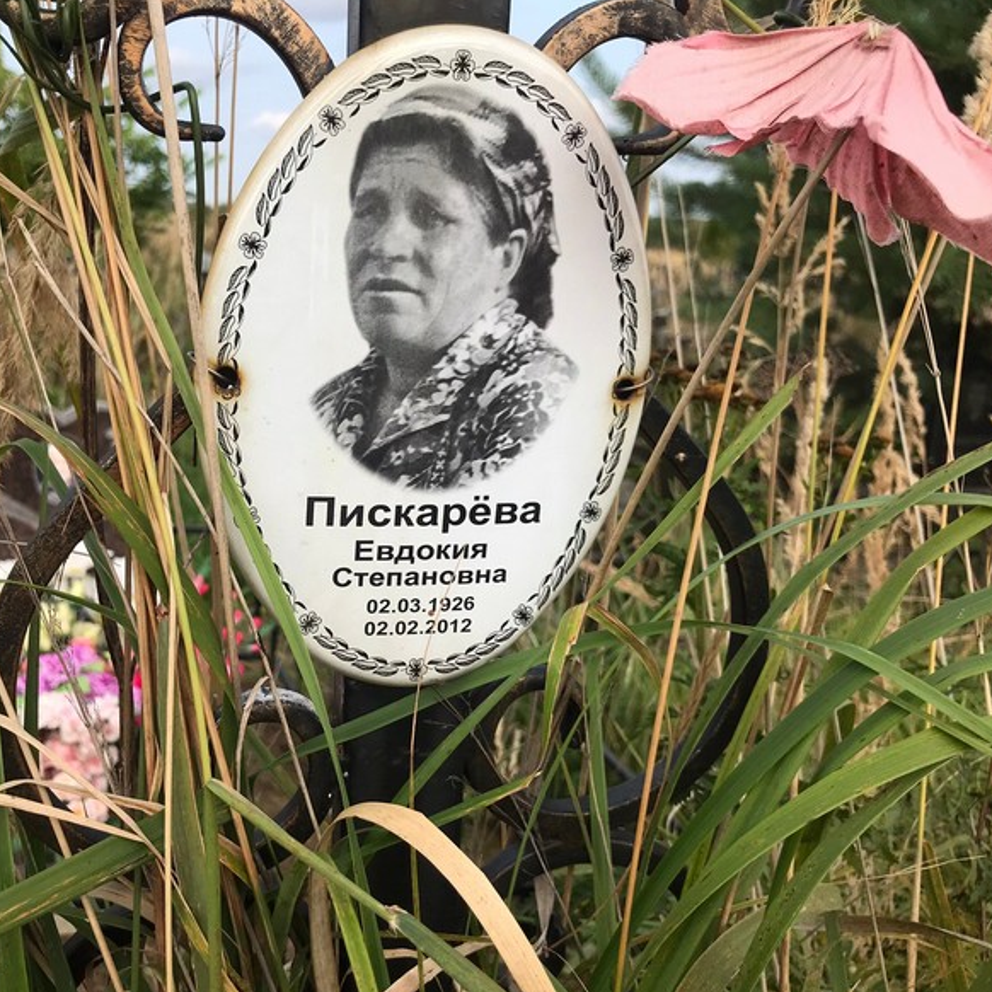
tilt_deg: -13.1
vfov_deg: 48.4
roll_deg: -4.0
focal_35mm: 34
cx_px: 363
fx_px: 1102
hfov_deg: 47.9
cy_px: 506
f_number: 1.8
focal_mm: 3.99
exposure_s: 1/1168
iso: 20
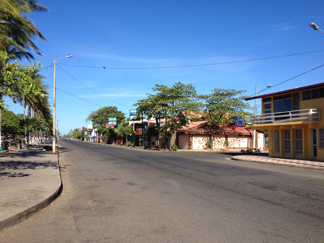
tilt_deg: -0.1
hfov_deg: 52.6
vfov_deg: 40.7
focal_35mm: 35
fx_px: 328
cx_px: 162
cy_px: 122
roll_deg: -0.4
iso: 50
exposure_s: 1/1783
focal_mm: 4.28
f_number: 2.4
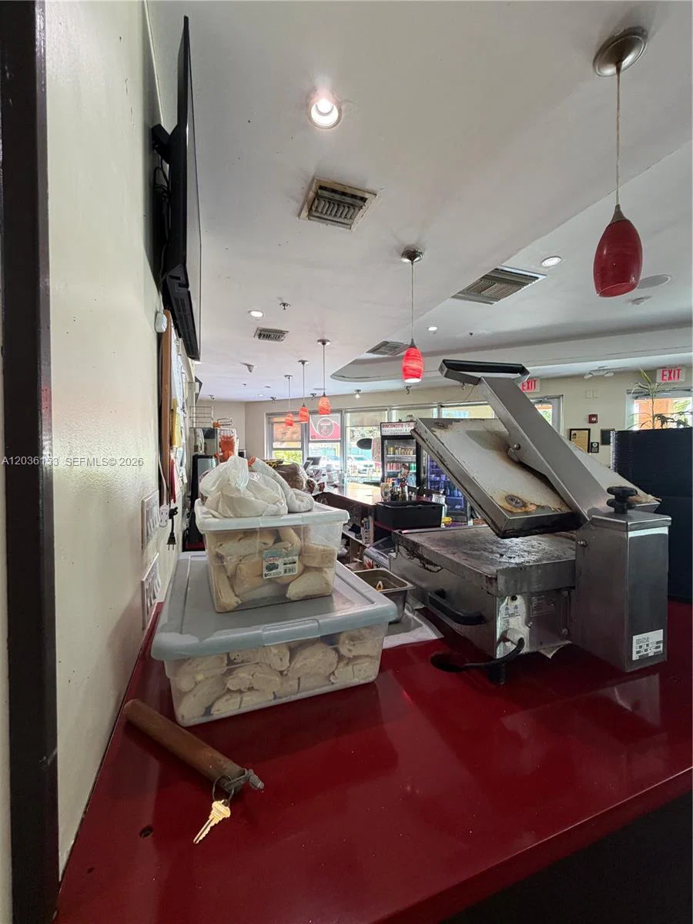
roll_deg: -0.3
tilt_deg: -0.5
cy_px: 462
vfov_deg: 102.1
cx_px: 346
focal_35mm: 14
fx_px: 374
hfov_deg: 85.7
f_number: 2.2
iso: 200
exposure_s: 1/60
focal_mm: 2.22
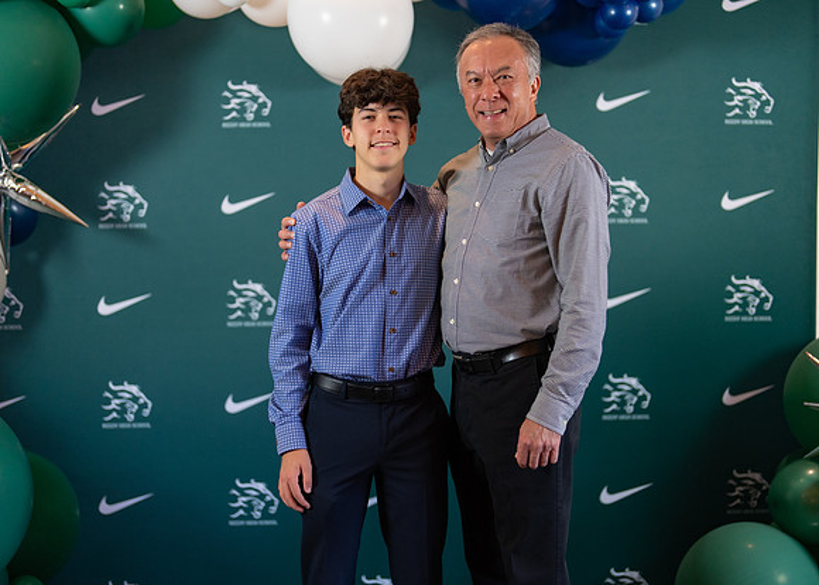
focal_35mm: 55
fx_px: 1269
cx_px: 416
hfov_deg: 35.8
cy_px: 293
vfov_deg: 25.9
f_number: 1.2
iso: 500
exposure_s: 1/400
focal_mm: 50
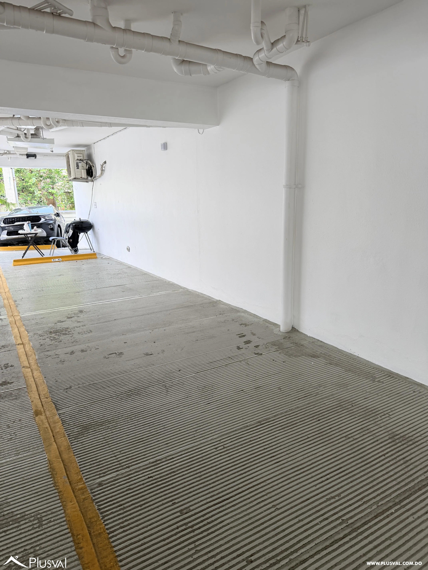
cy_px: 285
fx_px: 396
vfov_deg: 71.6
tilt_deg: -12.3
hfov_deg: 56.8
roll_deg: +0.2
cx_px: 214
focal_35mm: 24
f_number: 1.78
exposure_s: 1/121
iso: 125
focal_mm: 6.76
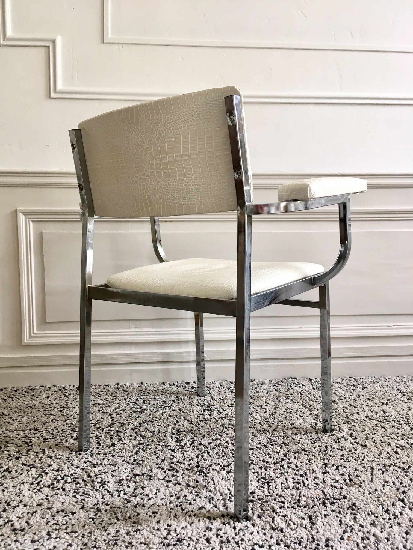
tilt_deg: -5.2
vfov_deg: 61.7
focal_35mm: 29
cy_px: 275
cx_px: 206
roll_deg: -0.2
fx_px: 461
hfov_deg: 48.2
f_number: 2.2
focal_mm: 4.15
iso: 64
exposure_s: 1/33
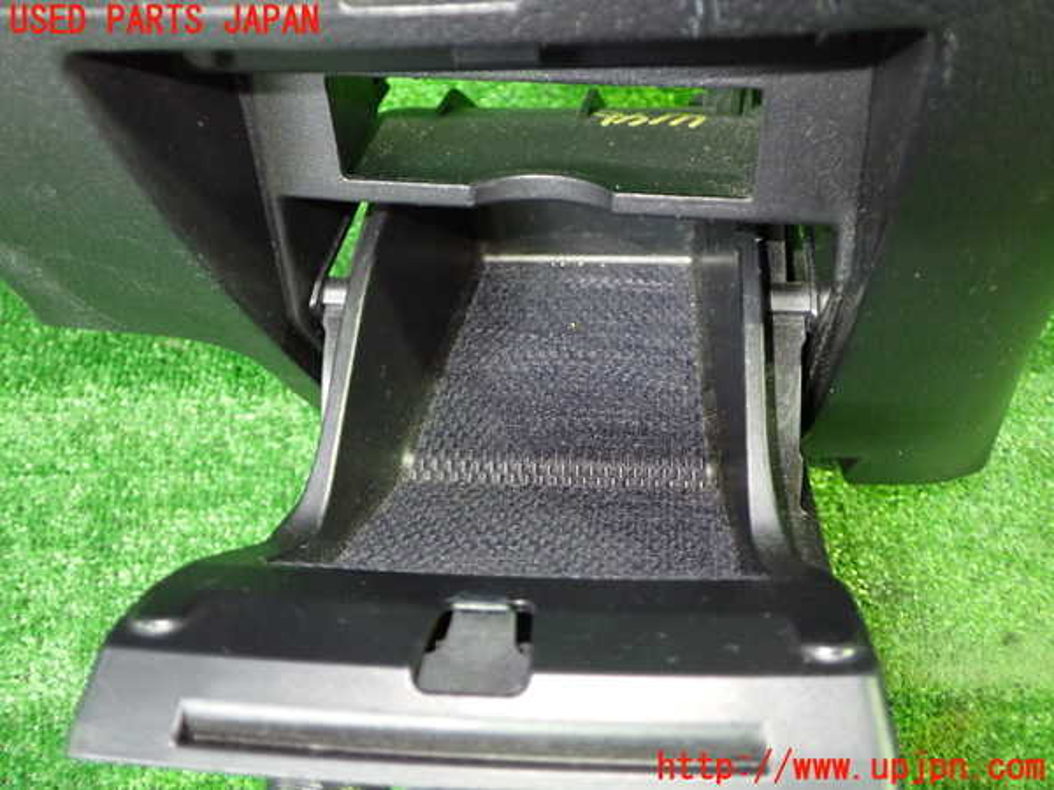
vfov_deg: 44.2
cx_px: 527
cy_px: 395
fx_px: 974
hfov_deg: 56.8
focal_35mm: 32
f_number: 2.4
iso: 800
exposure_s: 1/20
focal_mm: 5.79
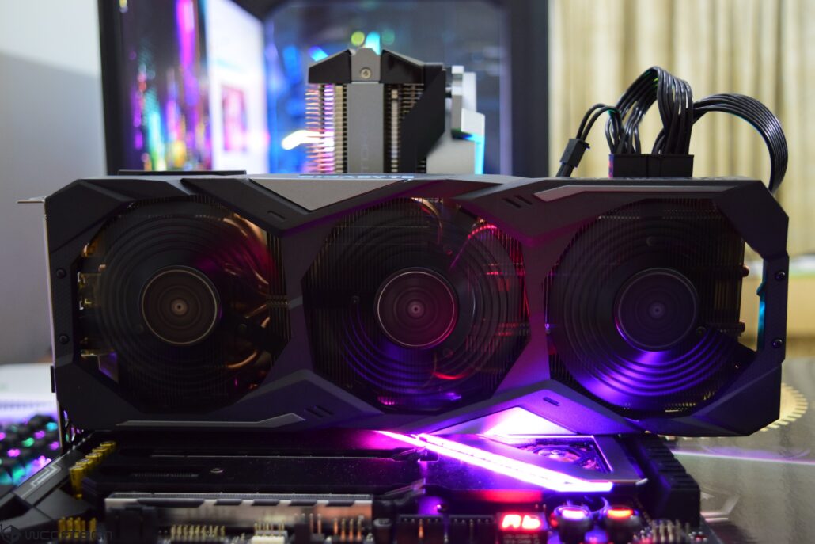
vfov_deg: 31.9
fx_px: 951
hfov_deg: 46.4
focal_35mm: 42
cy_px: 272
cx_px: 408
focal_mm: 28
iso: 1250
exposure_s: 1/6
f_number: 4.2
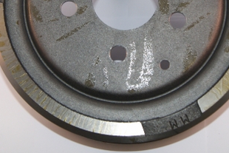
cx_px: 114
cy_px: 10
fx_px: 395
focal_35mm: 62
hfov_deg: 32.4
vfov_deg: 21.4
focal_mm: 20
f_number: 5.6
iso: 400
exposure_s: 1/80
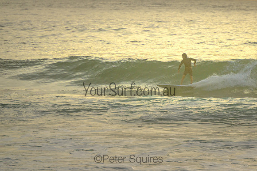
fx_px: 3926
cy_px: 58
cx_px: 176
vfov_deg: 2.5
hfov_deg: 3.7
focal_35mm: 550
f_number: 5.6
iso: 400
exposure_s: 1/2000
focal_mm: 400
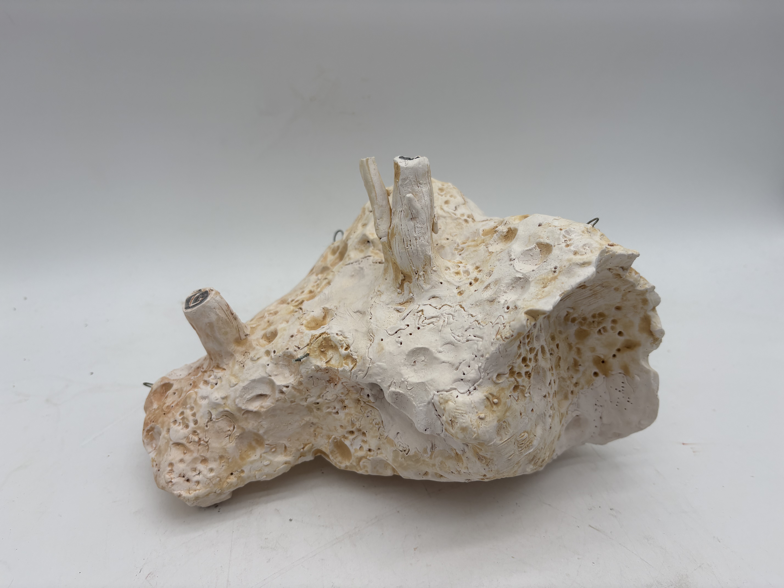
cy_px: 294
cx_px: 392
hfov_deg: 67.3
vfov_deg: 53.1
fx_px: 589
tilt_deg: -27.9
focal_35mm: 26
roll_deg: -1.2
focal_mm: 5.96
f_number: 1.6
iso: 50
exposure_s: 1/1799
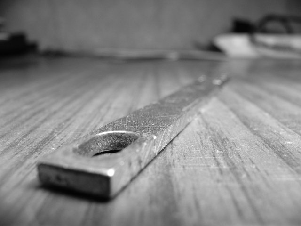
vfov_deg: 40.7
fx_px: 304
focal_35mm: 35
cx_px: 150
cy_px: 113
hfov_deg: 52.6
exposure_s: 1/25
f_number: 2.8
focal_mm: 4.6
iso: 50
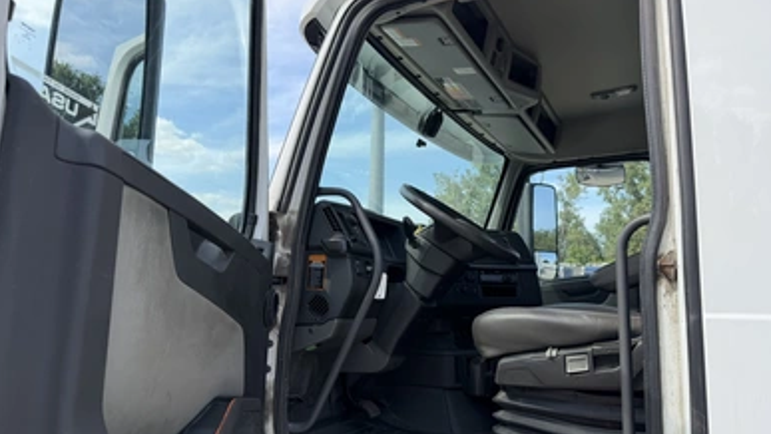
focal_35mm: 27
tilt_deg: +7.9
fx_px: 552
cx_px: 394
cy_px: 223
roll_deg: +0.1
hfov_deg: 69.8
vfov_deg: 42.9
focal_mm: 6.76
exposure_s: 1/1585
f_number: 1.78
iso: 80
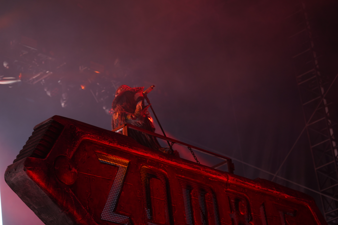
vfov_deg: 13.0
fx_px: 986
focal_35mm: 105
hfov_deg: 19.5
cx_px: 169
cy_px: 112
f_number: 4
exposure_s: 1/125
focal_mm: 105
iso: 1000
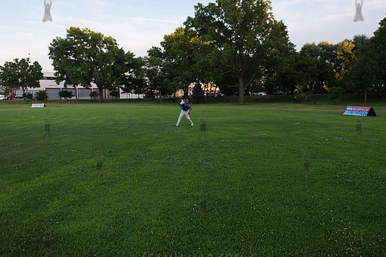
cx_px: 203
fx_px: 311
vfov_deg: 45.0
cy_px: 124
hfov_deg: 63.6
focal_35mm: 29
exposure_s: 1/3200
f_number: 2.8
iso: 1600
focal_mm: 24
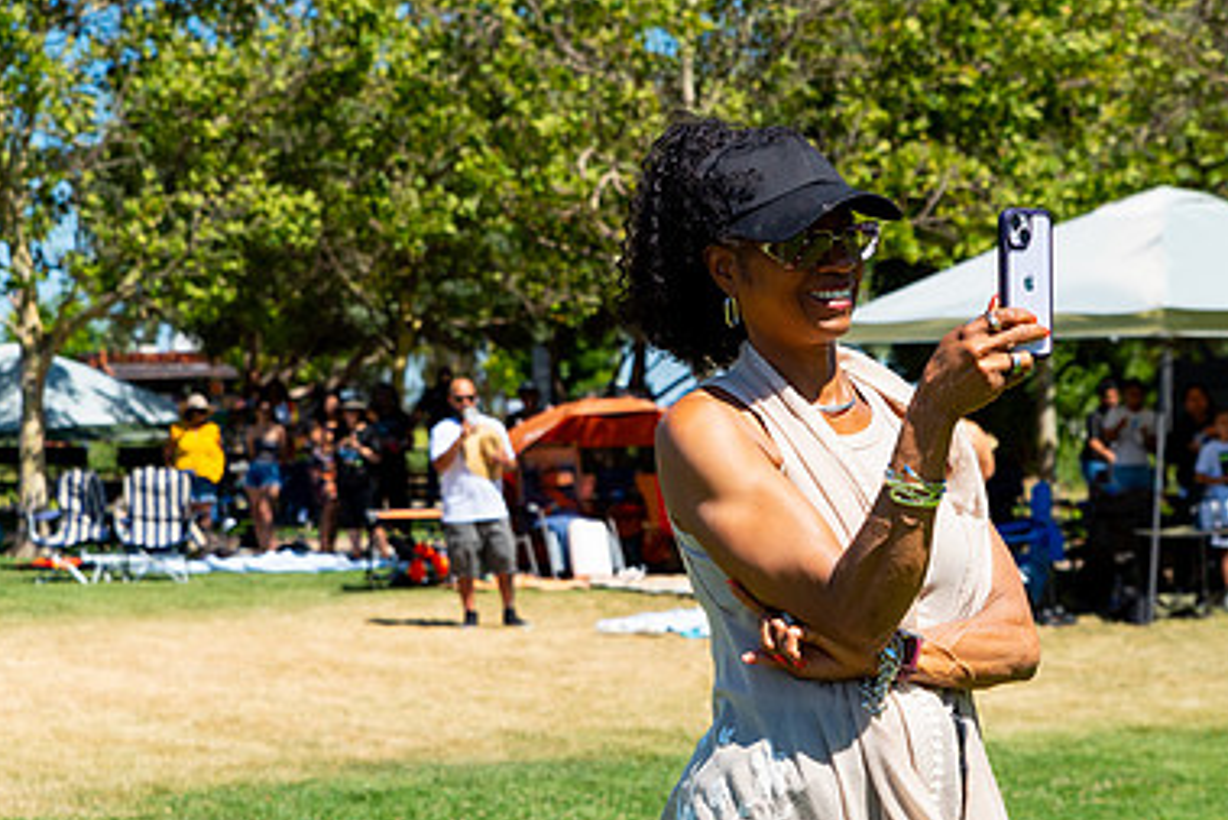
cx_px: 842
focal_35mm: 107
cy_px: 459
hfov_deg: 19.0
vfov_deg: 12.8
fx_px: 3651
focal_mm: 70
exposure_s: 1/1600
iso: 320
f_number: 5.6
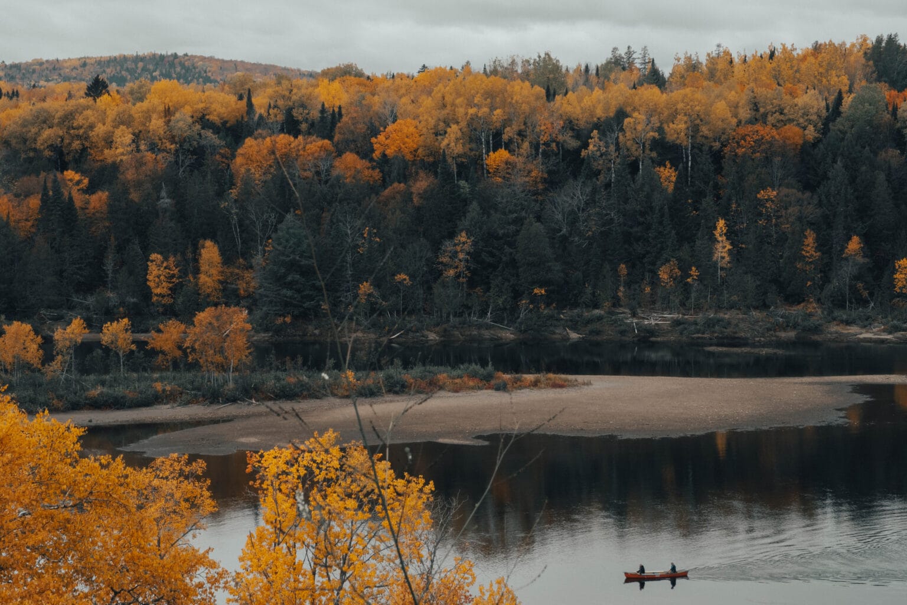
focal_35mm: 83
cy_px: 302
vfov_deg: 16.5
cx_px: 454
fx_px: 2091
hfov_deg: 24.5
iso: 100
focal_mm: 55
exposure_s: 1/30
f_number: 16
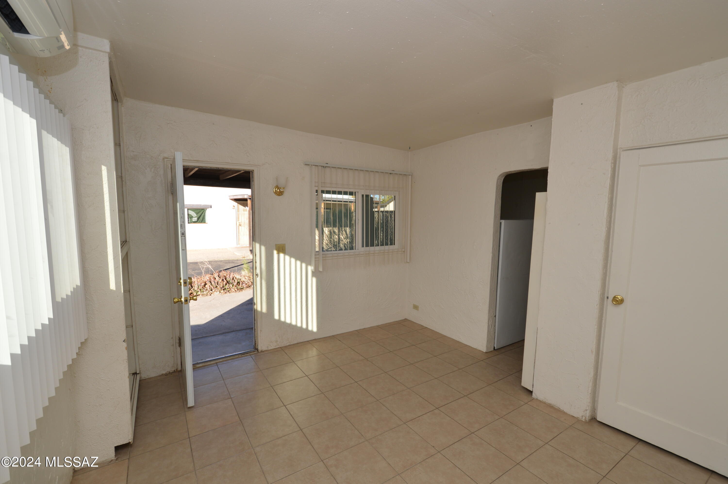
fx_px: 303
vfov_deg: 77.2
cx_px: 364
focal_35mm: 15
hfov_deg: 100.4
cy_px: 242
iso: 100
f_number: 5.6
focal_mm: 10
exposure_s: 1/125
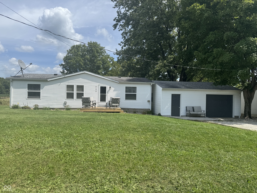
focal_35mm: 24
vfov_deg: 56.8
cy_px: 96
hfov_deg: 71.6
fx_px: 178
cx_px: 128
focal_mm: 6.76
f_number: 1.78
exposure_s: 1/3802
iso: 80
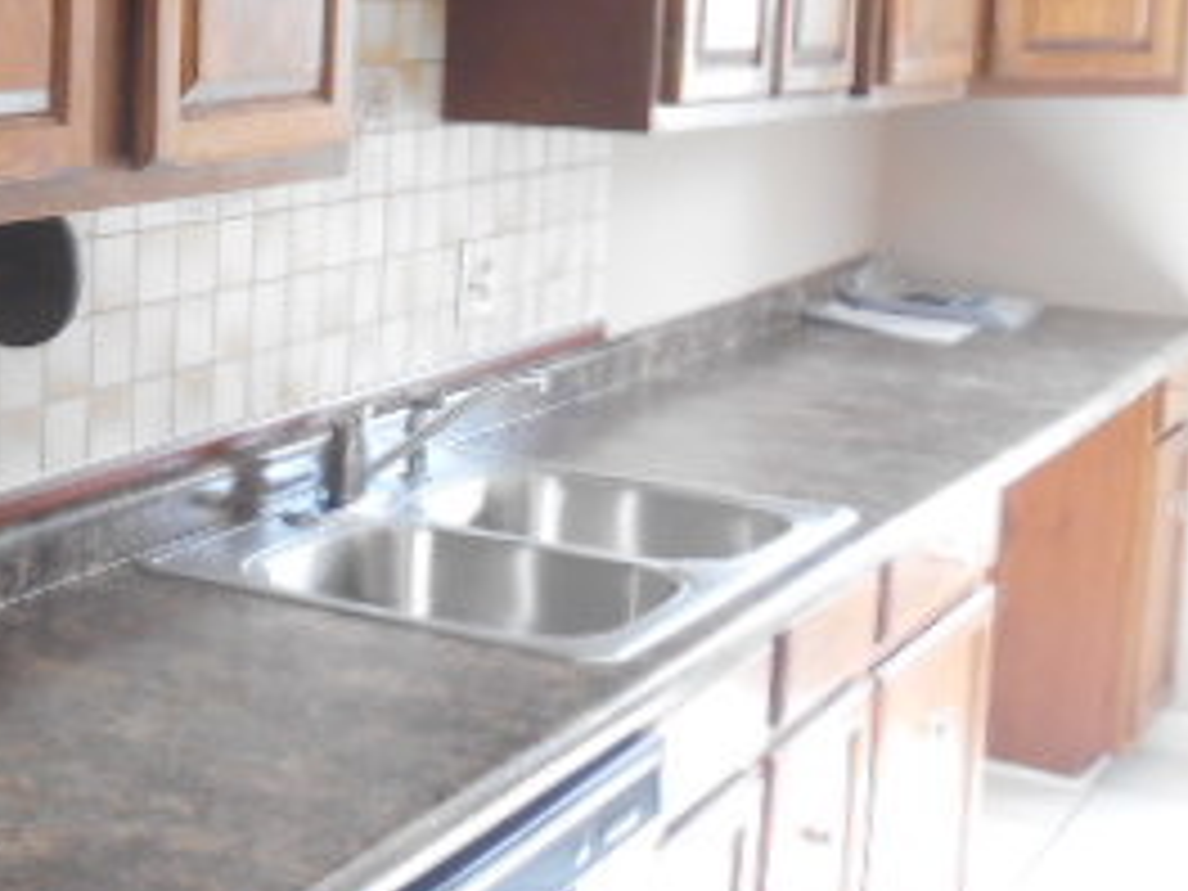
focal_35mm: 63
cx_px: -180
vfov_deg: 23.1
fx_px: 2162
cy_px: 238
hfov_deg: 27.6
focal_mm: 4.7
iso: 180
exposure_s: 1/30
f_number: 3.4
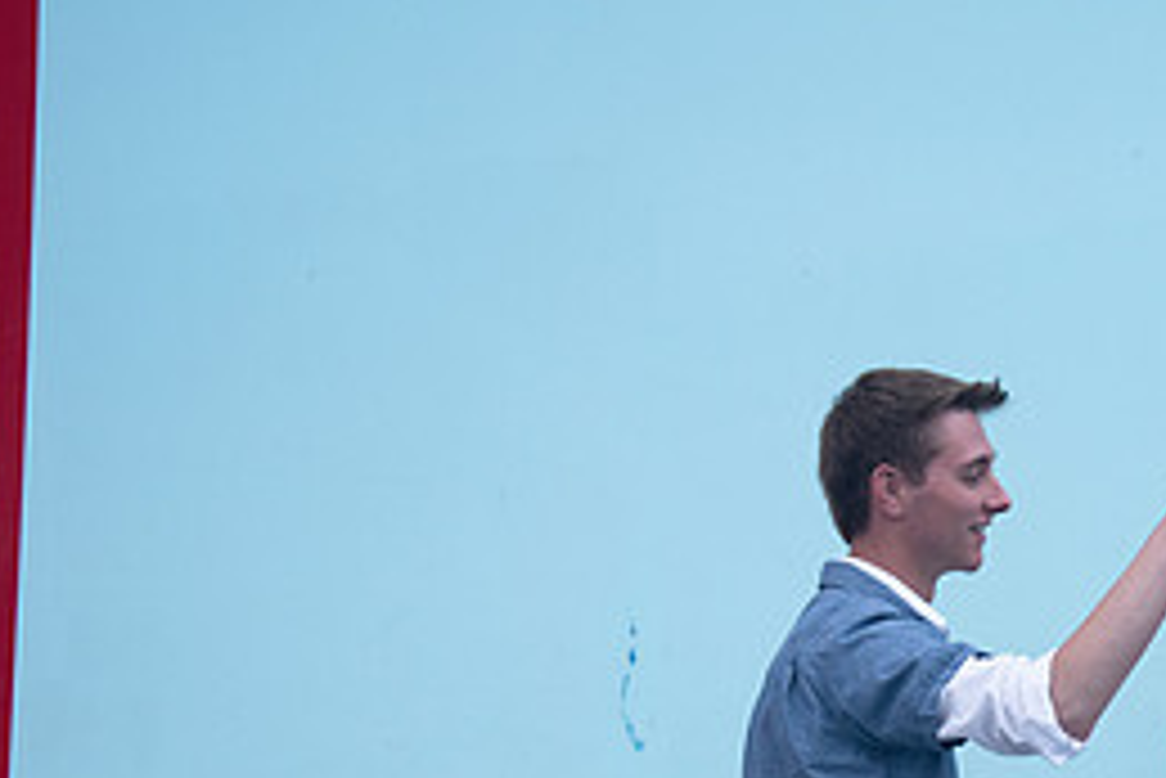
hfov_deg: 16.4
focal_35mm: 123
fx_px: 3986
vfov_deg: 11.1
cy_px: 758
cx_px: 1049
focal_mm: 55
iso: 640
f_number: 4
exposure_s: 1/160
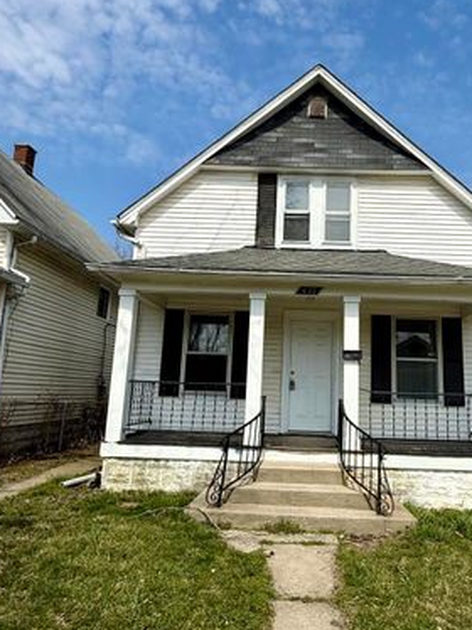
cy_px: 311
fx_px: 455
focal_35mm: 25
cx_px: 293
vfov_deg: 69.4
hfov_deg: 54.2
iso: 50
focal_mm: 2.22
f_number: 2.2
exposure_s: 1/3891
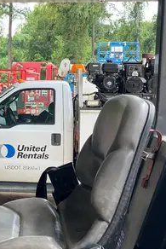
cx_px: -2
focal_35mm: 73
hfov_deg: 18.2
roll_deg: -1.1
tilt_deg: -1.0
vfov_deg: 27.7
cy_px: 110
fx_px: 504
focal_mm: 3.99
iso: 25
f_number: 1.8
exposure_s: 1/147
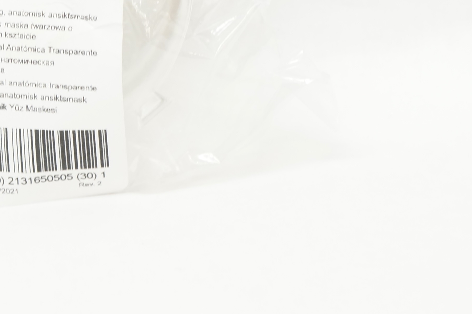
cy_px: -108
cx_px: -75
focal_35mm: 224
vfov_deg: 6.1
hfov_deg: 9.1
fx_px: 2938
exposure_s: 1/60
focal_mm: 55
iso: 800
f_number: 6.3
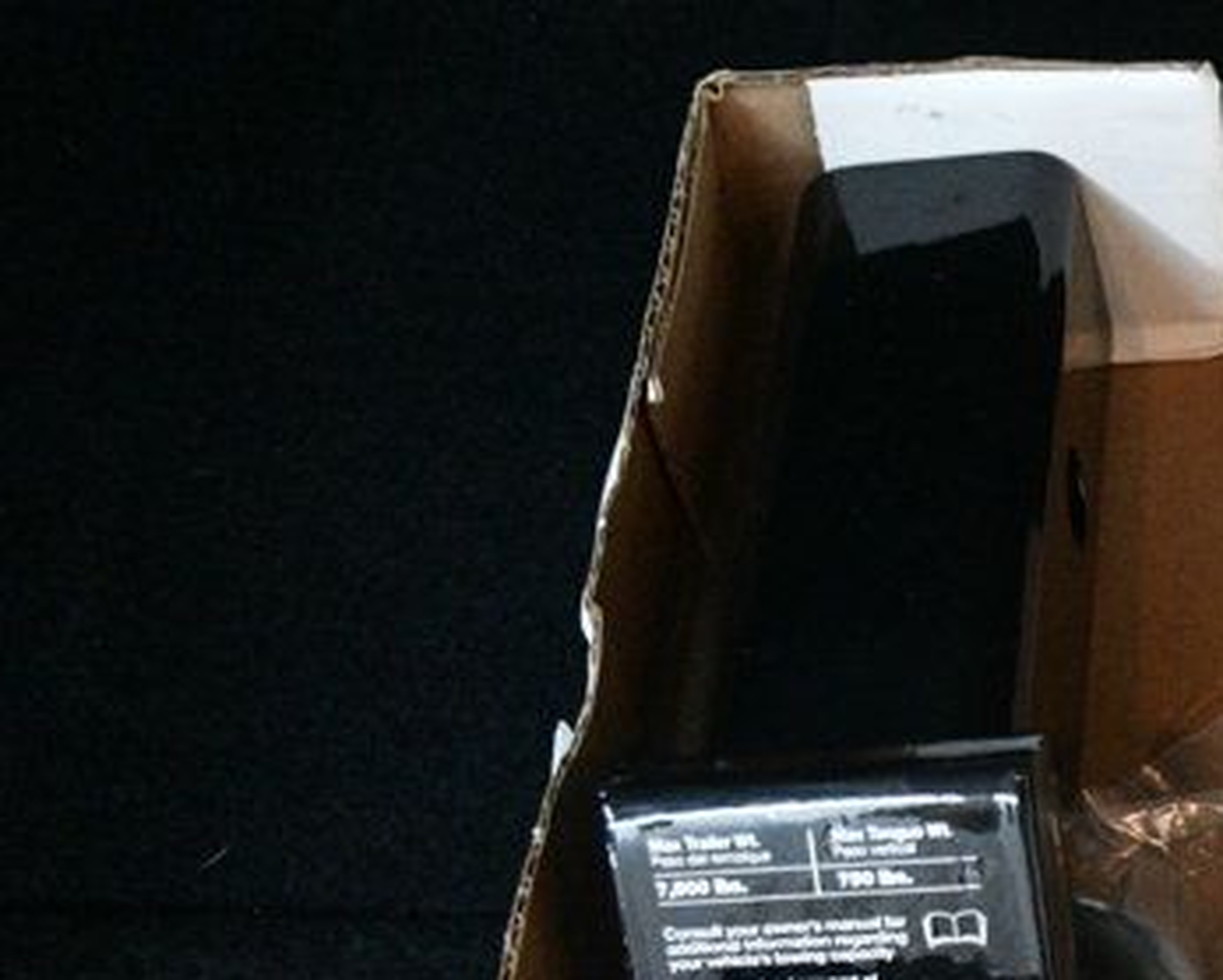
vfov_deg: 16.2
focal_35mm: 94
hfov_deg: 19.5
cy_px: 864
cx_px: 1353
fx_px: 3404
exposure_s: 1/60
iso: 4000
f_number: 3.8
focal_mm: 23
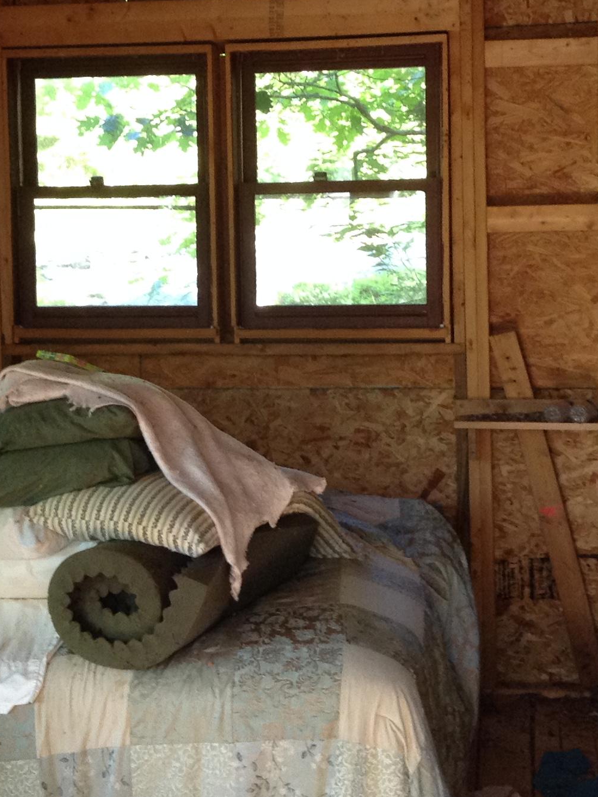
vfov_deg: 30.1
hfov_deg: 22.9
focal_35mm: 64
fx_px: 1474
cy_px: 285
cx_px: 281
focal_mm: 3.3
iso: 100
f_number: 2.4
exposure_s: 1/24
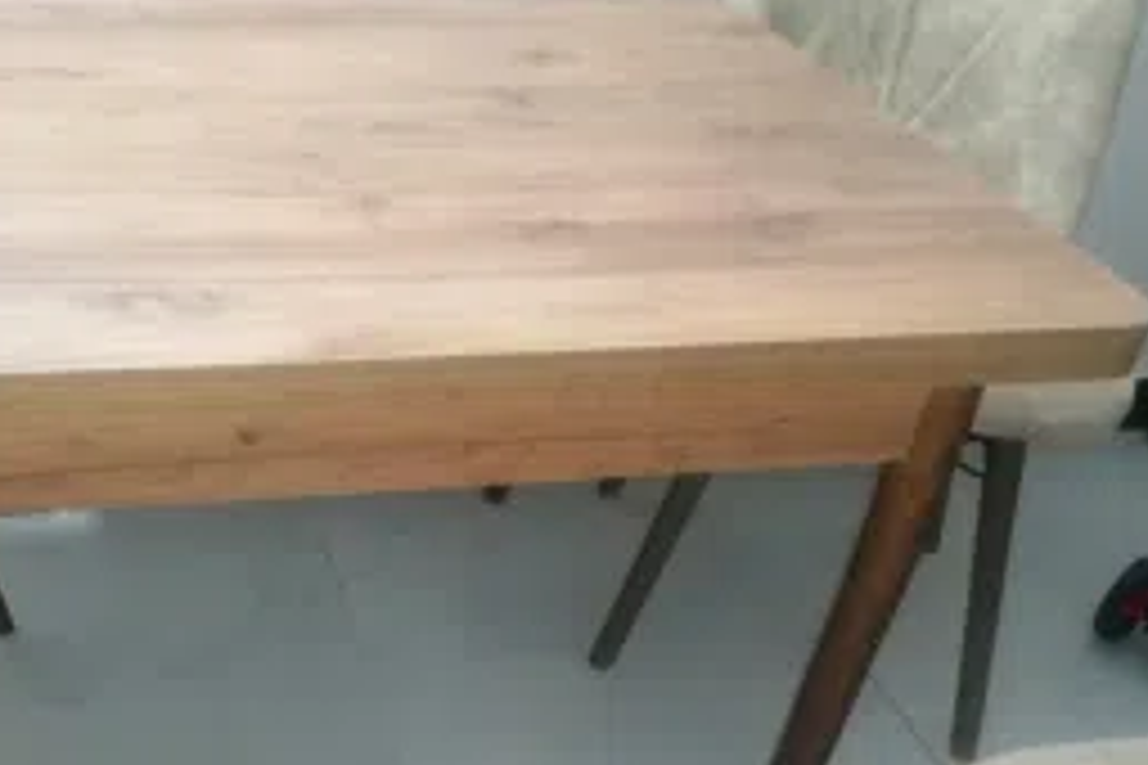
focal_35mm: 44
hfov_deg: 43.2
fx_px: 1403
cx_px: 302
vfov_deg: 30.3
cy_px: 508
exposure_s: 1/33.3
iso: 320
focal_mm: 4.75
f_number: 1.8
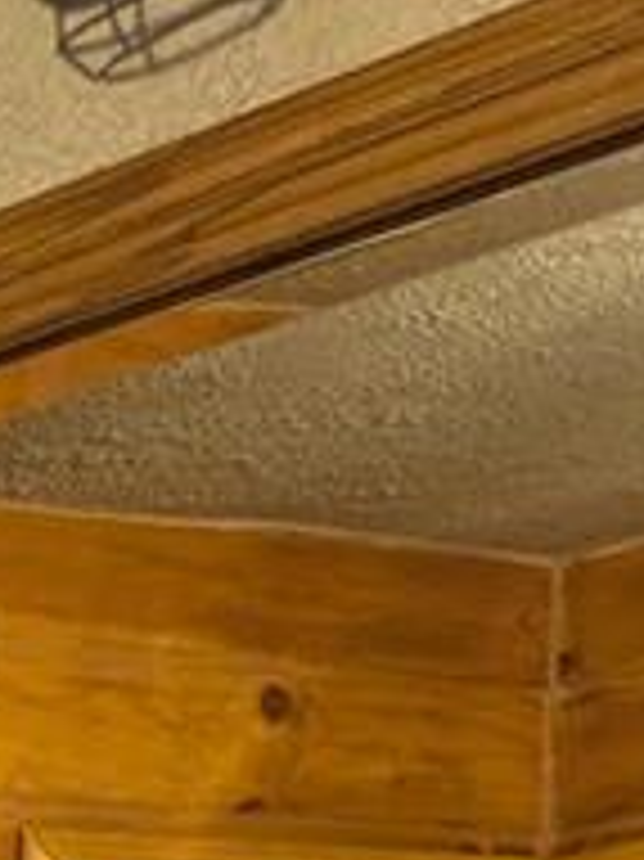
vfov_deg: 10.9
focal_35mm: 157
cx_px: -1027
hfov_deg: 8.4
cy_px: 1972
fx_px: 3899
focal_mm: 5.43
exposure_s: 1/24
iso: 129
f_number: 1.89
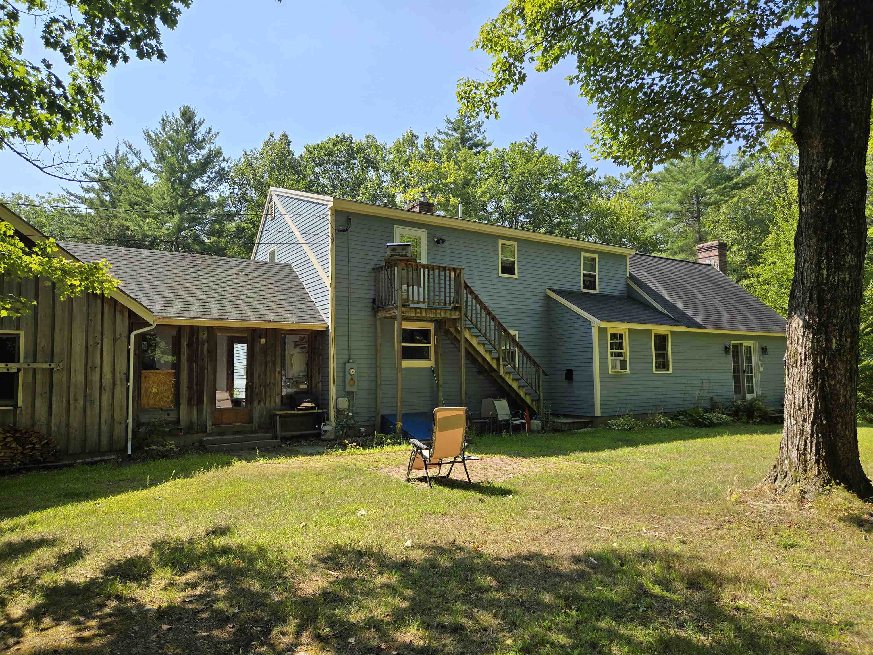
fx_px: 580
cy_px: 328
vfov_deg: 58.9
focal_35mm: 23
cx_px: 436
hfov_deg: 73.9
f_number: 1.8
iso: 25
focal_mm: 5.4
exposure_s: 1/1395
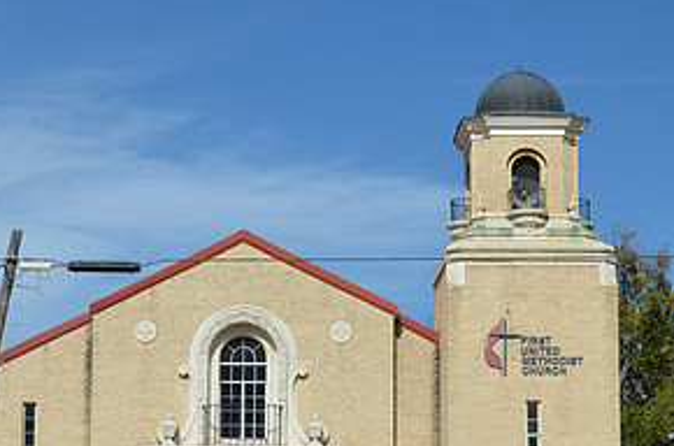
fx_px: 1793
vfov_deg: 14.1
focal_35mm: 96
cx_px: 291
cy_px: 358
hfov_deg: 21.3
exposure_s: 1/250
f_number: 8
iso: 180
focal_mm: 32
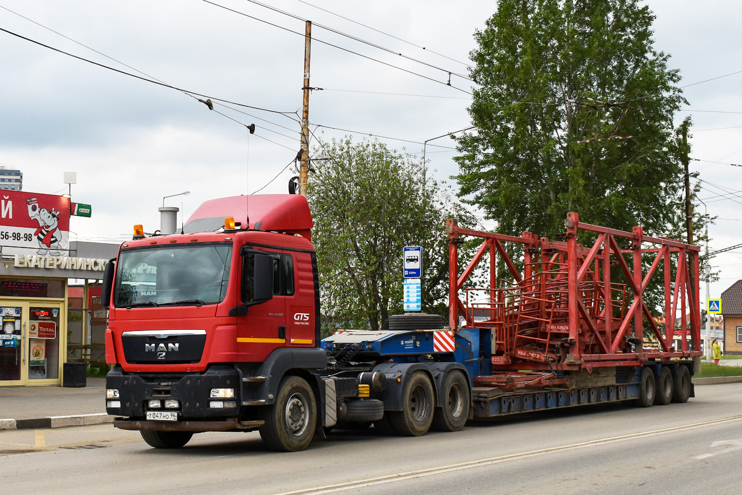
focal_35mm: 42
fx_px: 866
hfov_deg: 46.4
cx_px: 371
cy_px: 248
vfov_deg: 31.9
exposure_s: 1/1600
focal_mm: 28
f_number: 6.3
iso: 400
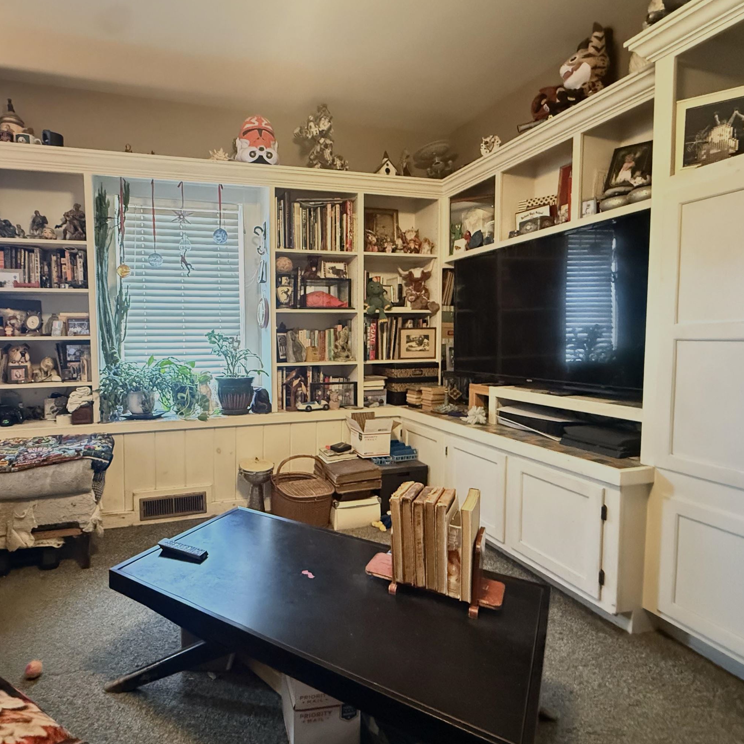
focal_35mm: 19
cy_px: 366
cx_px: 278
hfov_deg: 76.3
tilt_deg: -3.8
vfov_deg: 77.7
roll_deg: +1.1
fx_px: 462
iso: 2000
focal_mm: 2.22
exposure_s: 1/30
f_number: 2.2
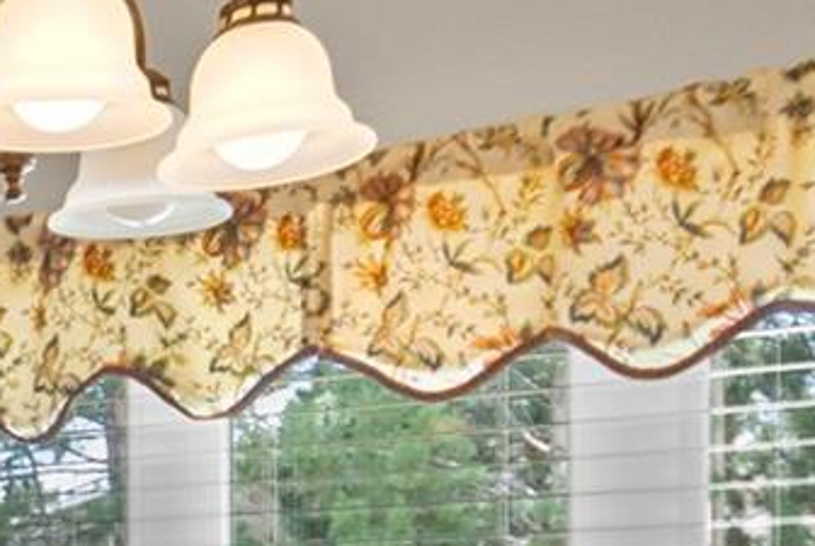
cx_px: -363
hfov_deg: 23.3
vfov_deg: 18.1
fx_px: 1632
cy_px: 648
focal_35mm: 72
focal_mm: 10
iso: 200
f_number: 3.5
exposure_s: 1/8
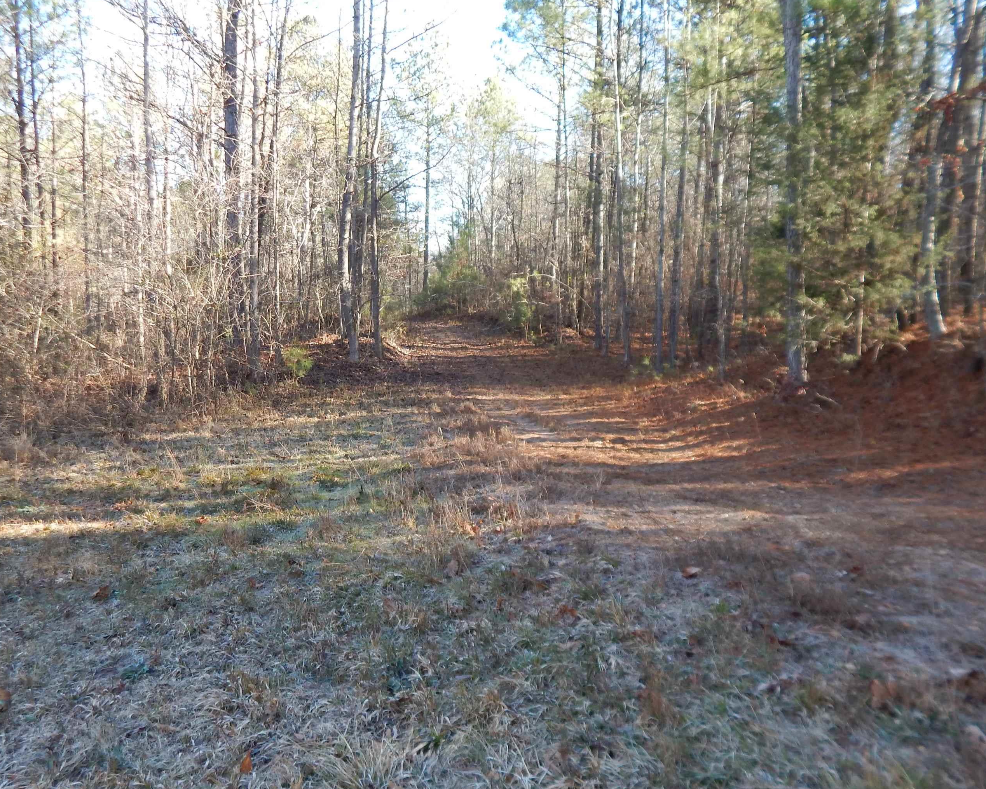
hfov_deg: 66.0
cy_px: 413
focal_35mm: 26
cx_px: 462
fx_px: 759
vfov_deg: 54.9
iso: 125
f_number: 3
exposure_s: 1/100
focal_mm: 4
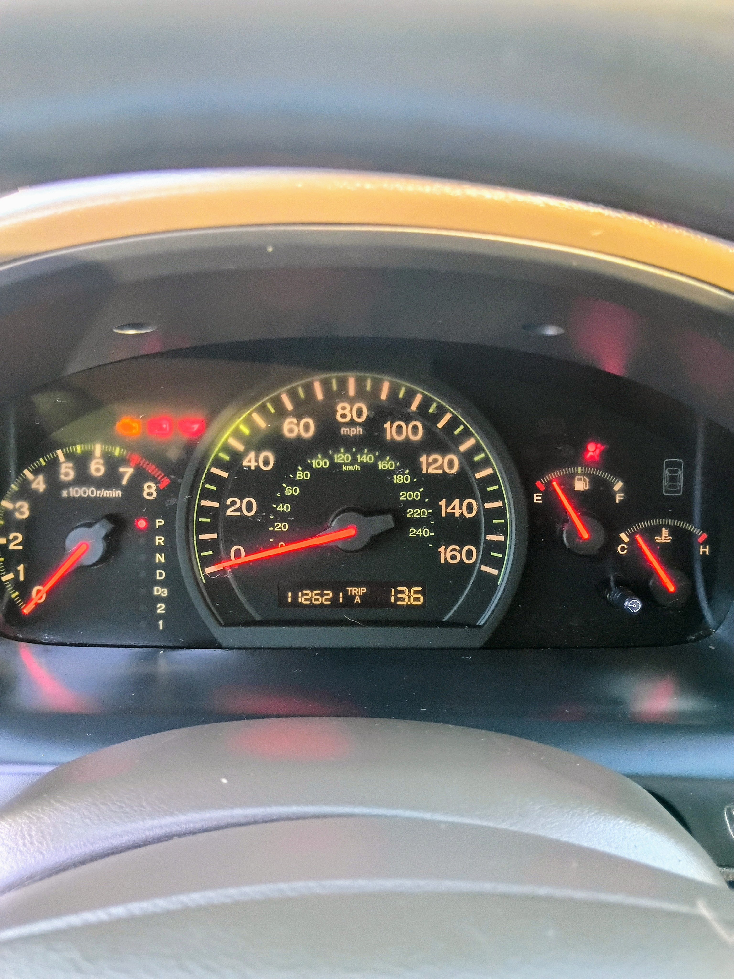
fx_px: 820
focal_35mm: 29
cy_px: 490
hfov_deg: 48.2
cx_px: 367
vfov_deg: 61.7
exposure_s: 1/60
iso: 859
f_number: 1.8
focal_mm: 4.27
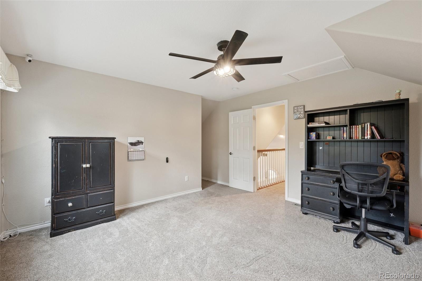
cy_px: 140
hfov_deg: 100.4
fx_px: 176
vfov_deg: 77.3
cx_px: 211
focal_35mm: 15
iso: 800
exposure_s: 1/2
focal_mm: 15
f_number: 11
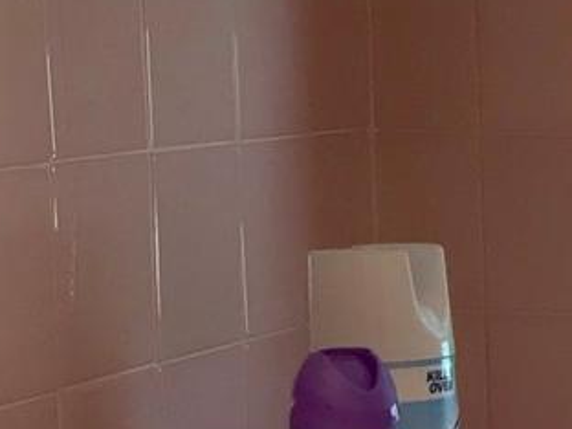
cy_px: 477
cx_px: 1349
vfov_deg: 8.0
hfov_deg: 9.6
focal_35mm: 184
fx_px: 3040
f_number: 1.8
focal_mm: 3.99
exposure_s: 1/30
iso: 64
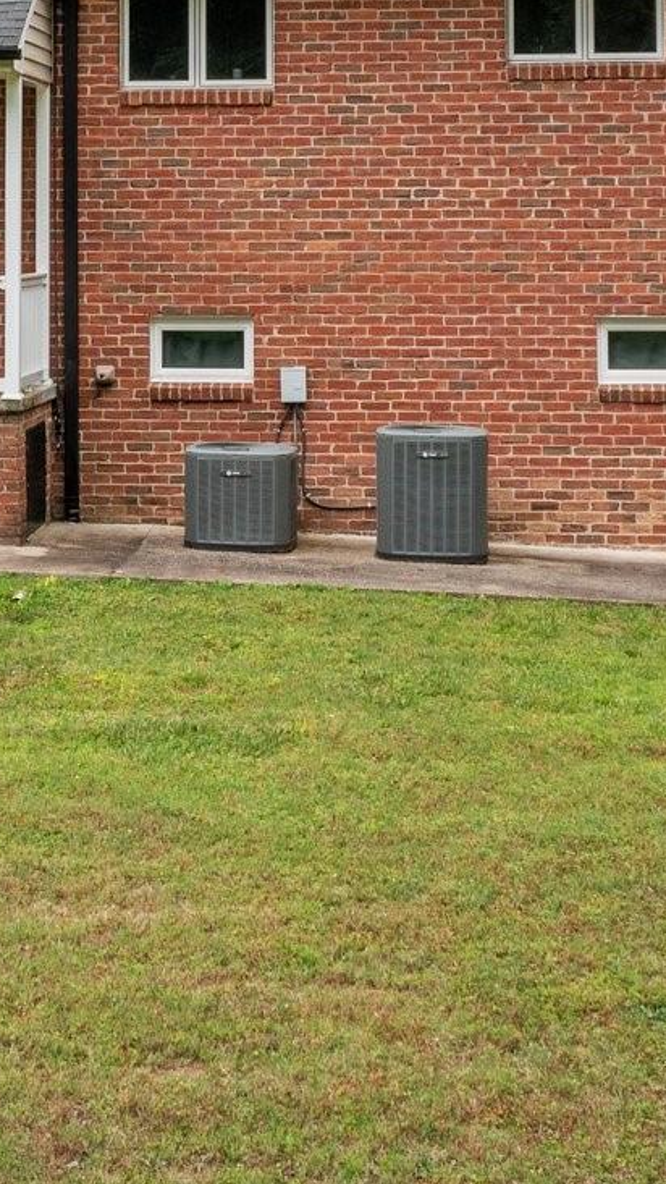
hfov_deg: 14.6
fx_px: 2573
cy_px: 89
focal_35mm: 82
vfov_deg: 25.0
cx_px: 52
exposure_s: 1/200
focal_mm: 10.26
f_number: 5
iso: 100
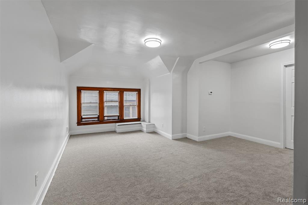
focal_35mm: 16
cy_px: 102
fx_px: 137
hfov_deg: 96.8
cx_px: 154
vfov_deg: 73.7
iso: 400
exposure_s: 1/5
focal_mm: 16
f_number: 8
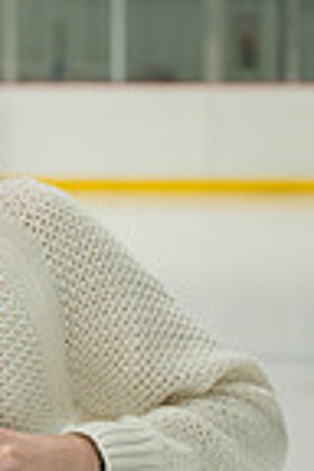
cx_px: -131
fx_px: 4710
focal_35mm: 360
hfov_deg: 3.8
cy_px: 281
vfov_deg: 5.7
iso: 3200
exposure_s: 1/250
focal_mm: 115
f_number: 8
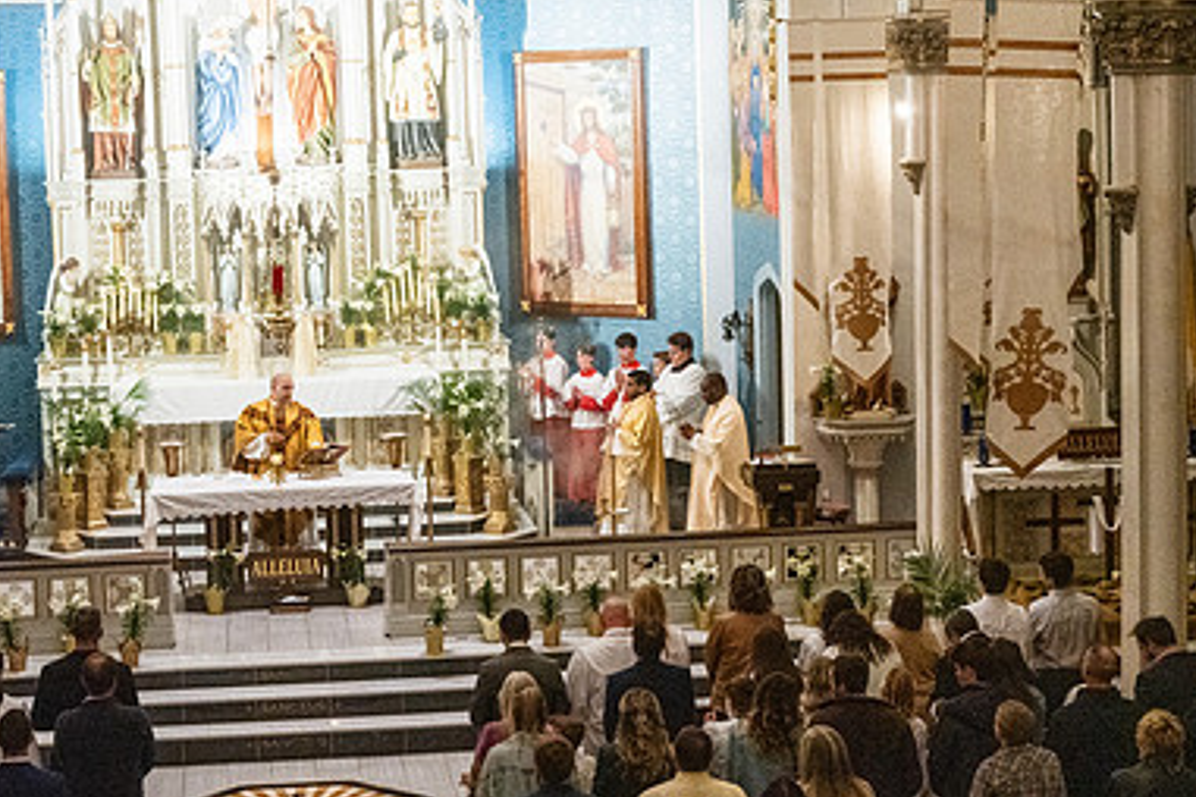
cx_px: 446
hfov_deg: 27.6
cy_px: 249
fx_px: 2425
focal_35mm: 73
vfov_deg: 18.6
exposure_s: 1/60
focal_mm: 48
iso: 5000
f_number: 14
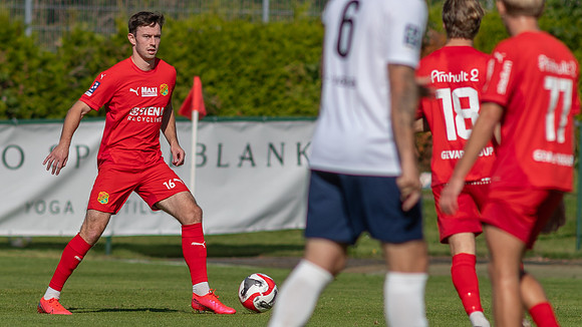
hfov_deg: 2.1
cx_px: 127
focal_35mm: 1013
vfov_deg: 1.2
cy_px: 147
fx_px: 15633
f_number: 3.5
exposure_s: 1/2000
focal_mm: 300
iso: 100
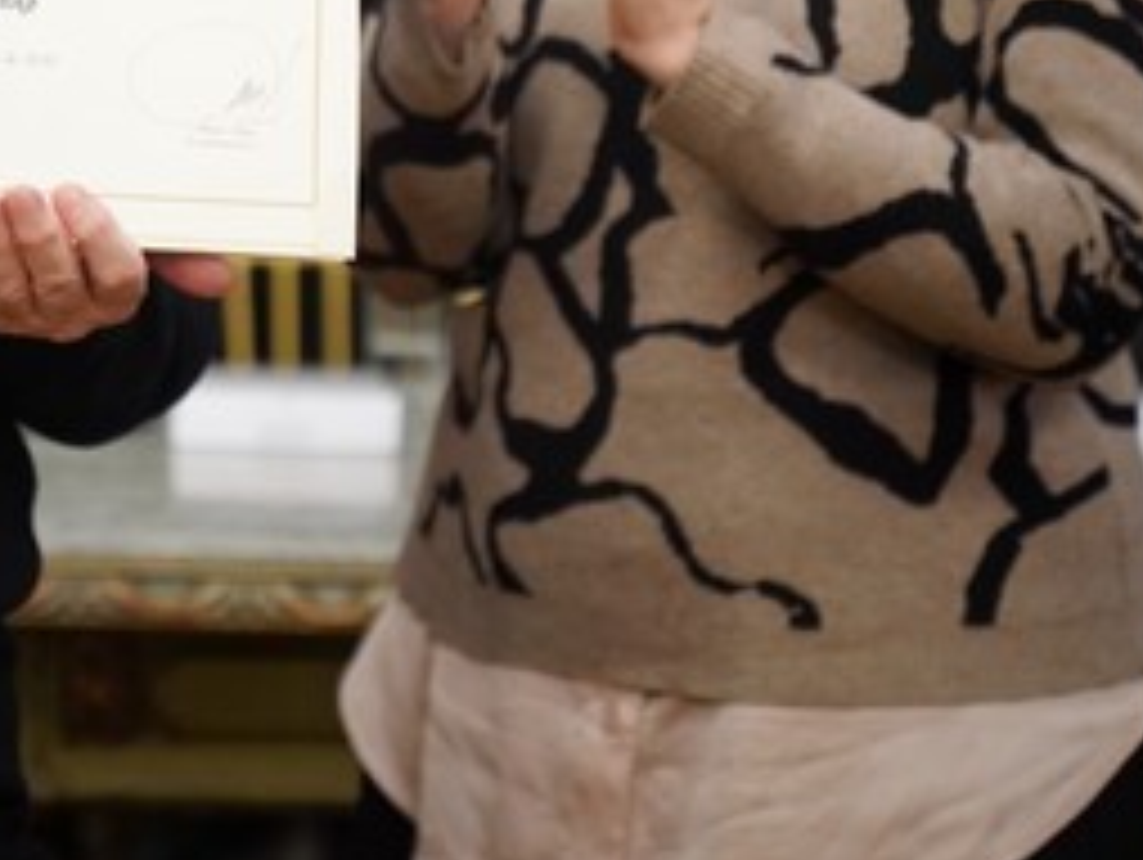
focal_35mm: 166
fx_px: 5486
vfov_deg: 8.9
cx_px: 230
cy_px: -50
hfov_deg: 11.8
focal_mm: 61
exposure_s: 1/125
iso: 4000
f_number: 2.8
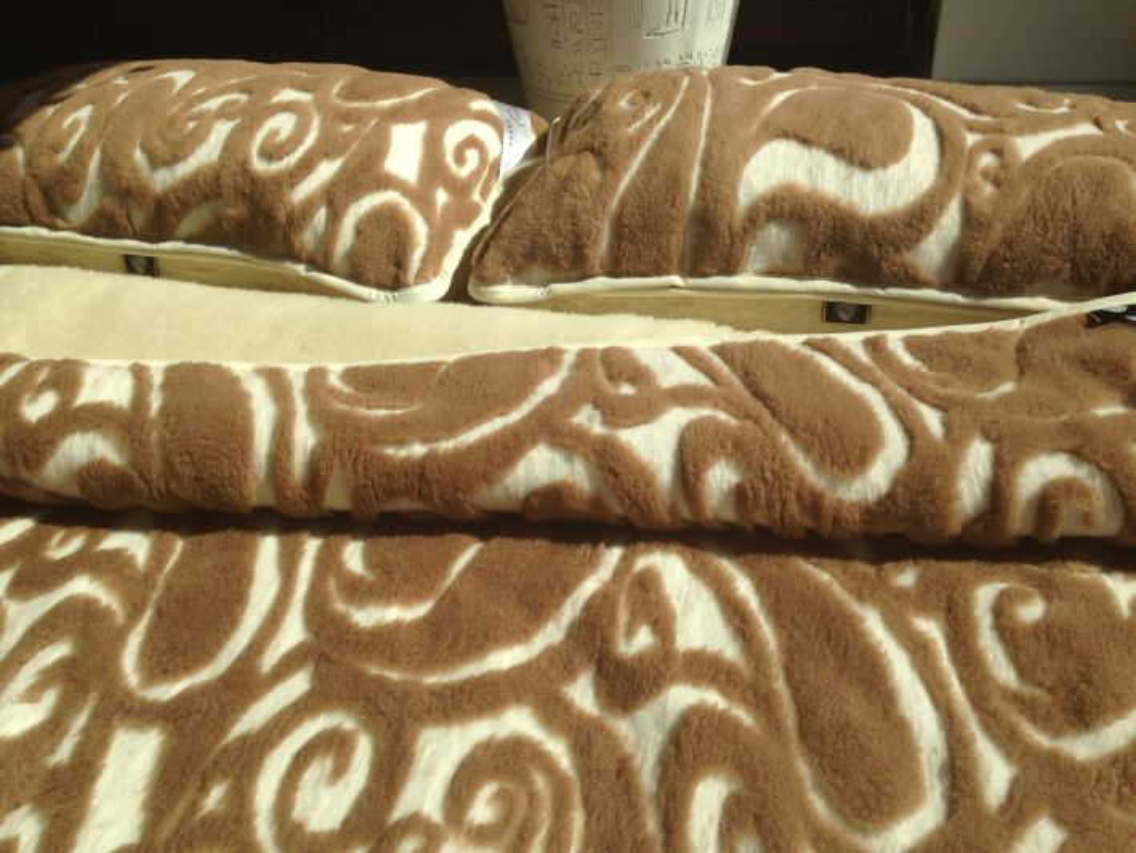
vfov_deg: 43.0
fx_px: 1083
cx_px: 568
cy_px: 426
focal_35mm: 33
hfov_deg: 55.3
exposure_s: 1/2358
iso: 50
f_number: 2.4
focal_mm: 4.13
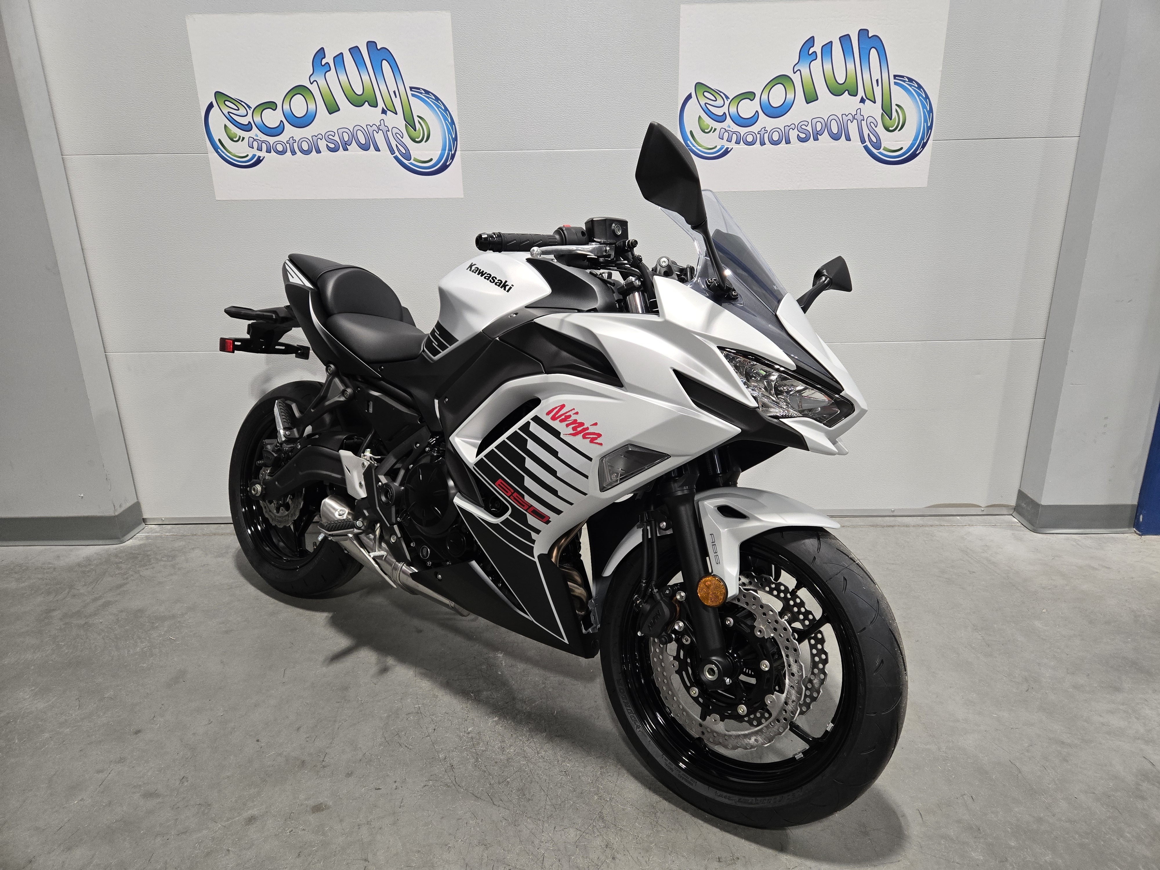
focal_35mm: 23
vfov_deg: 58.9
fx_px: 771
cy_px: 435
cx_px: 580
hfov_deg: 73.9
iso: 250
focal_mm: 5.4
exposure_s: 1/120
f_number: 1.8
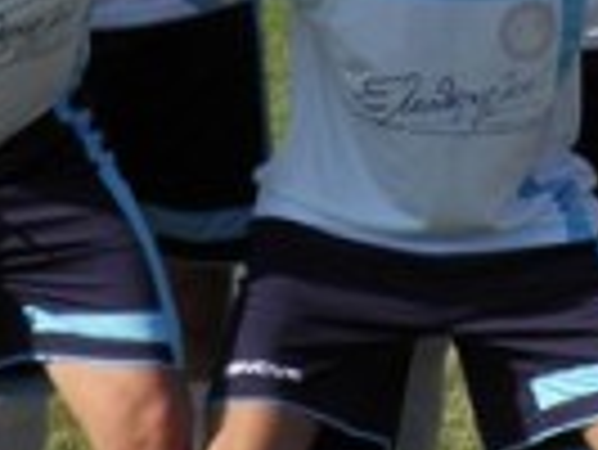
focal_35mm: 307
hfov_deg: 6.4
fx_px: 5308
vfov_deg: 4.8
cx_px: 854
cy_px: -151
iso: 50
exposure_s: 1/250
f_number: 6
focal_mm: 11.2
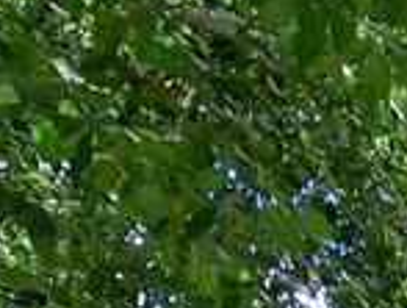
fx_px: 1155
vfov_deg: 10.4
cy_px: 945
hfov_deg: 18.4
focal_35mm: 98
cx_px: 554
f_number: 2.2
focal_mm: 1.74
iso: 40
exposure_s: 1/360
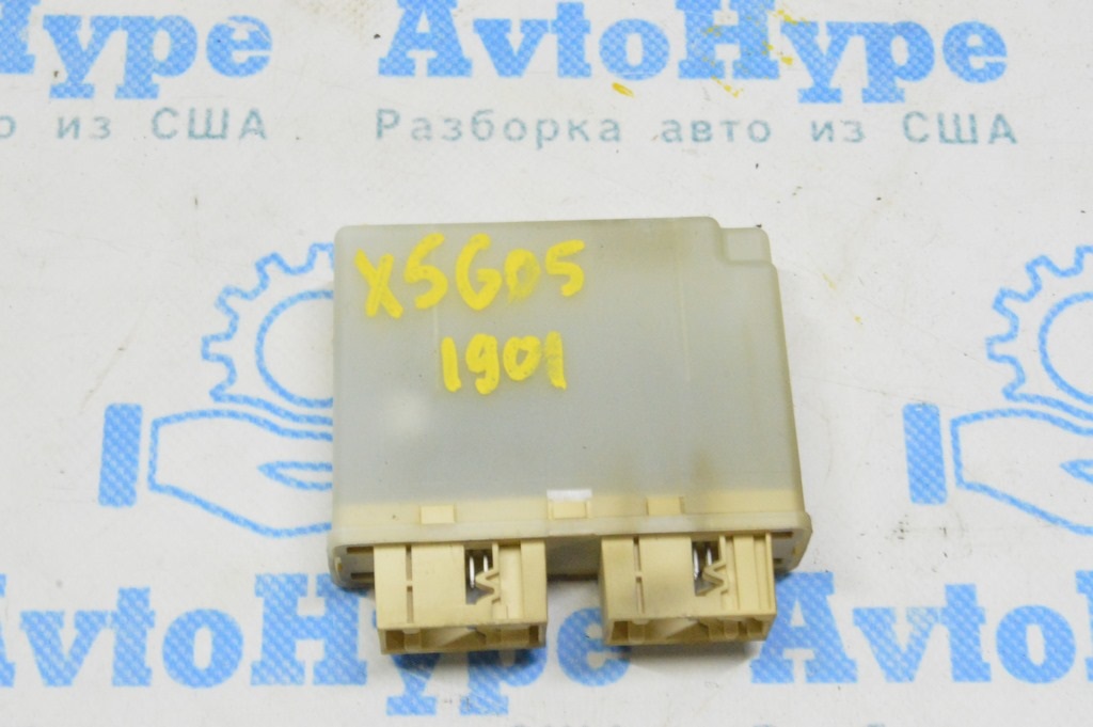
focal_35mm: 68
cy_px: 364
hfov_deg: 29.9
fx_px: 2048
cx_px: 546
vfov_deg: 20.1
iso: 6400
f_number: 20
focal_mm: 45
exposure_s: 1/20
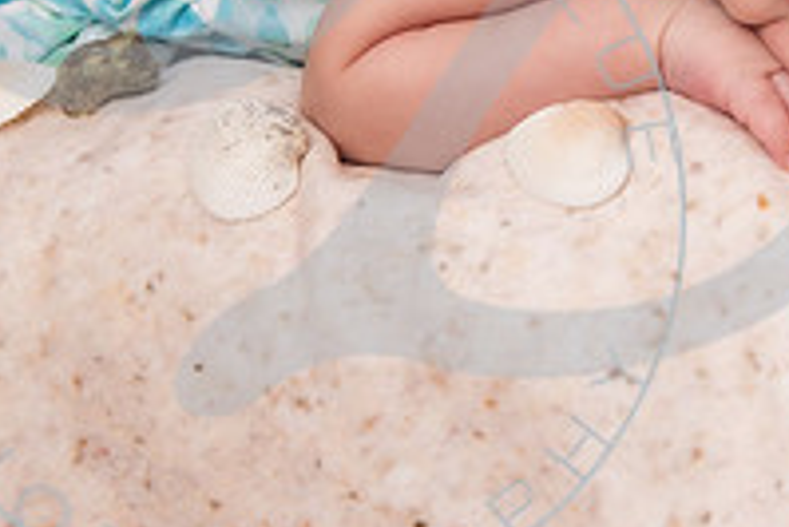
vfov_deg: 10.1
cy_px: -28
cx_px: 609
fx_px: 2961
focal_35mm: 135
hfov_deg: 15.1
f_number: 3.5
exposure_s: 1/200
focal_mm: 40
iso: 100
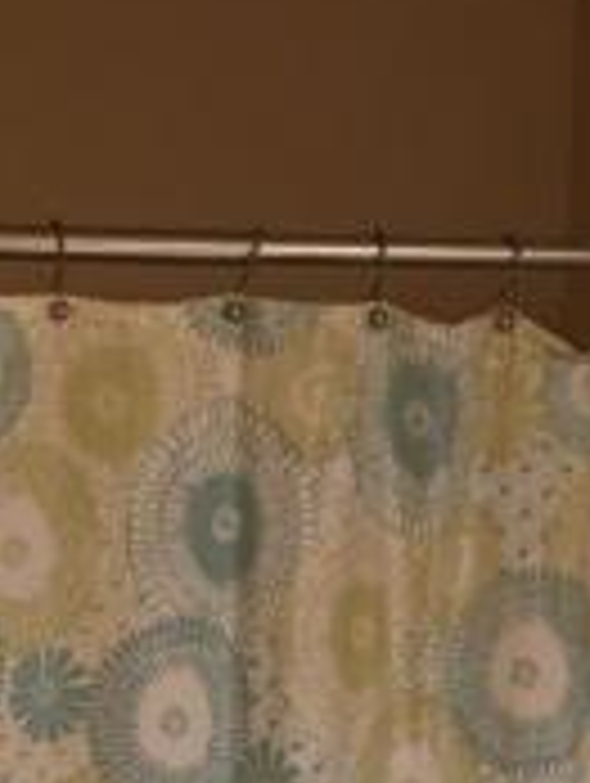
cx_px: 212
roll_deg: +1.9
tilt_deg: -16.1
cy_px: 1696
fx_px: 2902
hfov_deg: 11.6
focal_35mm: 128
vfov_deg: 12.8
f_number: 2.2
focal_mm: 4.15
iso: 40
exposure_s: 1/30
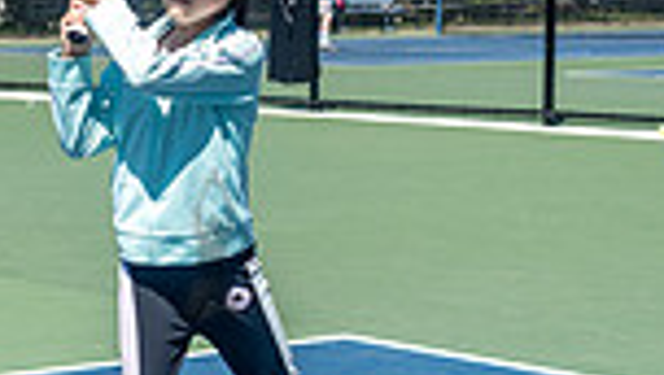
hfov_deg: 15.3
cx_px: 210
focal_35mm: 140
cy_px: 242
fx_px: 2468
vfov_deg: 8.7
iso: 200
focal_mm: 35
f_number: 4
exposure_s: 1/2000
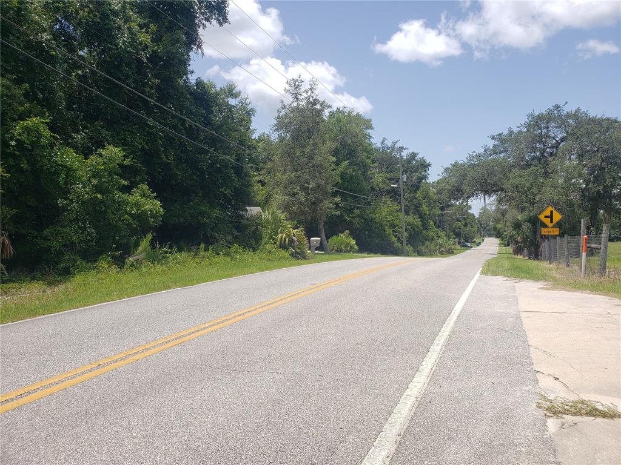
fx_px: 466
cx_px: 310
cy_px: 232
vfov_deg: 53.1
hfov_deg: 67.3
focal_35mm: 26
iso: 50
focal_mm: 4.3
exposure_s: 1/1225
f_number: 2.4
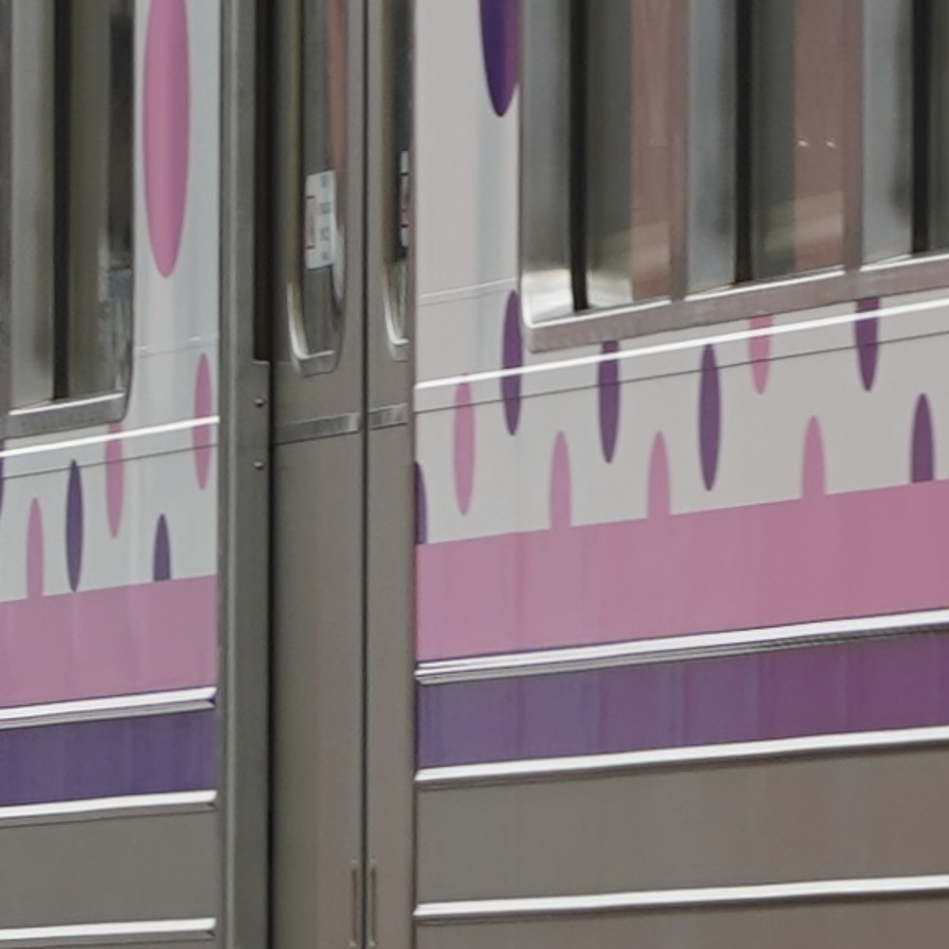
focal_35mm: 914
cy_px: 55
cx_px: 1473
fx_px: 28349
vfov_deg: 1.9
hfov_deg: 1.9
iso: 200
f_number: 7.1
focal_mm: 115
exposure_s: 1/200
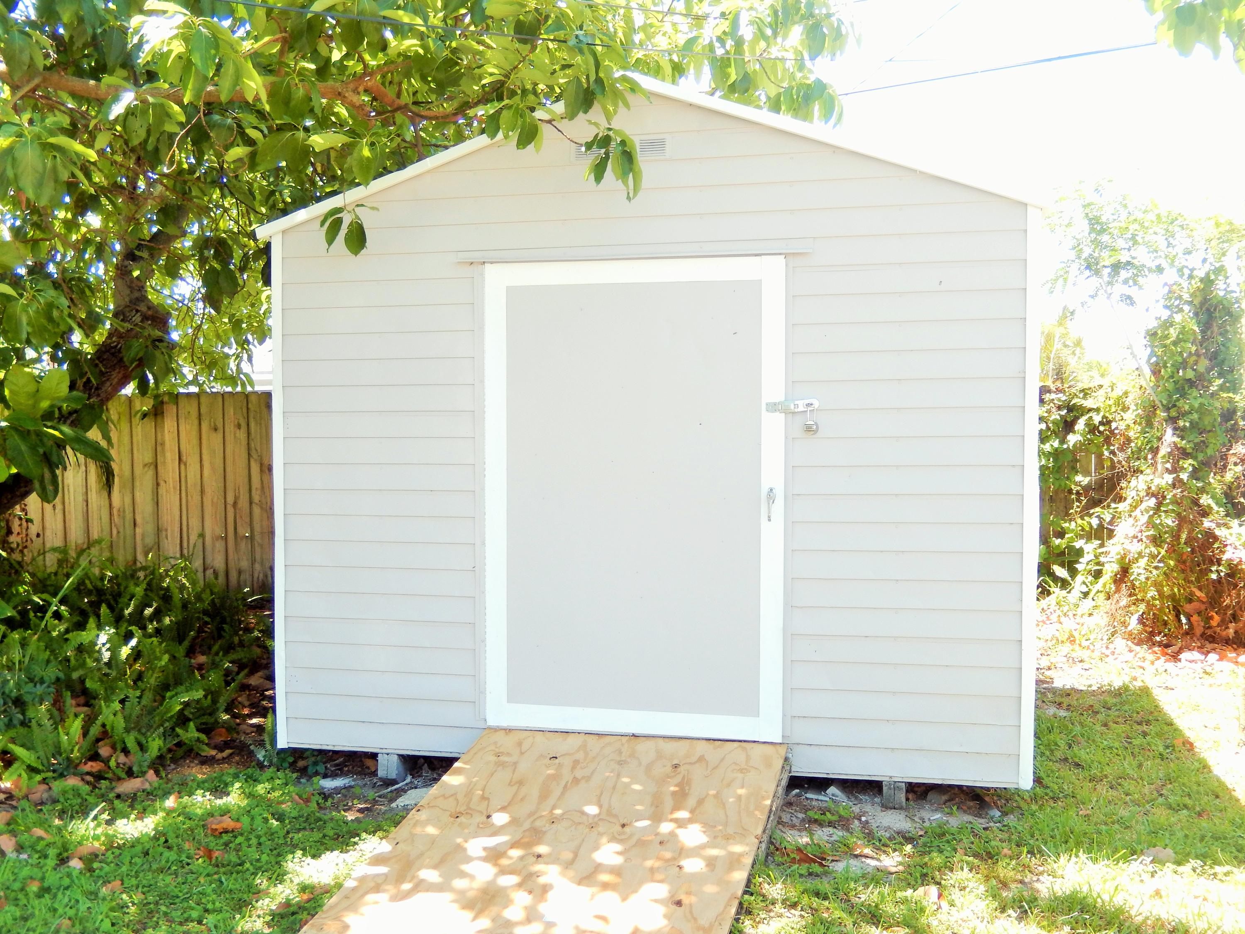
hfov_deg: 51.4
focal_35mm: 36
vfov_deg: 39.7
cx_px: 622
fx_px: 1295
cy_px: 467
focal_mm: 6.5
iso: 180
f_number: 4
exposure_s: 1/125
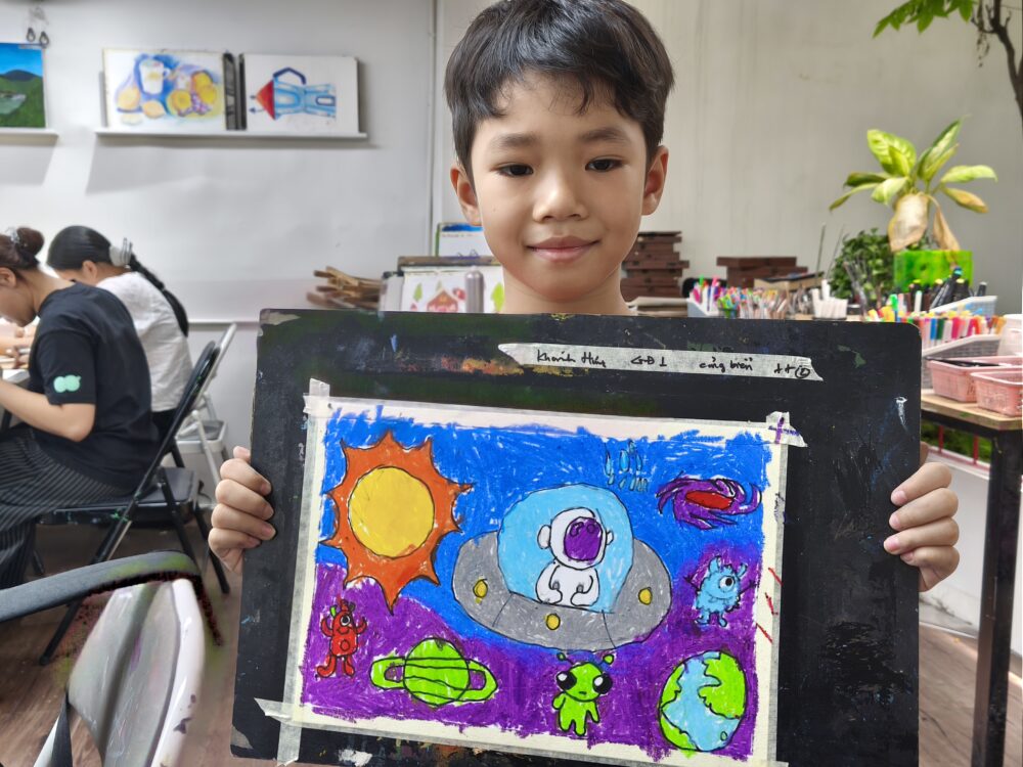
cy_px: 384
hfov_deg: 52.6
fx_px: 1034
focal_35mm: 35
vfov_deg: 40.7
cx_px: 512
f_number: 1.7
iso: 125
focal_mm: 5.35
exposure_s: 1/100
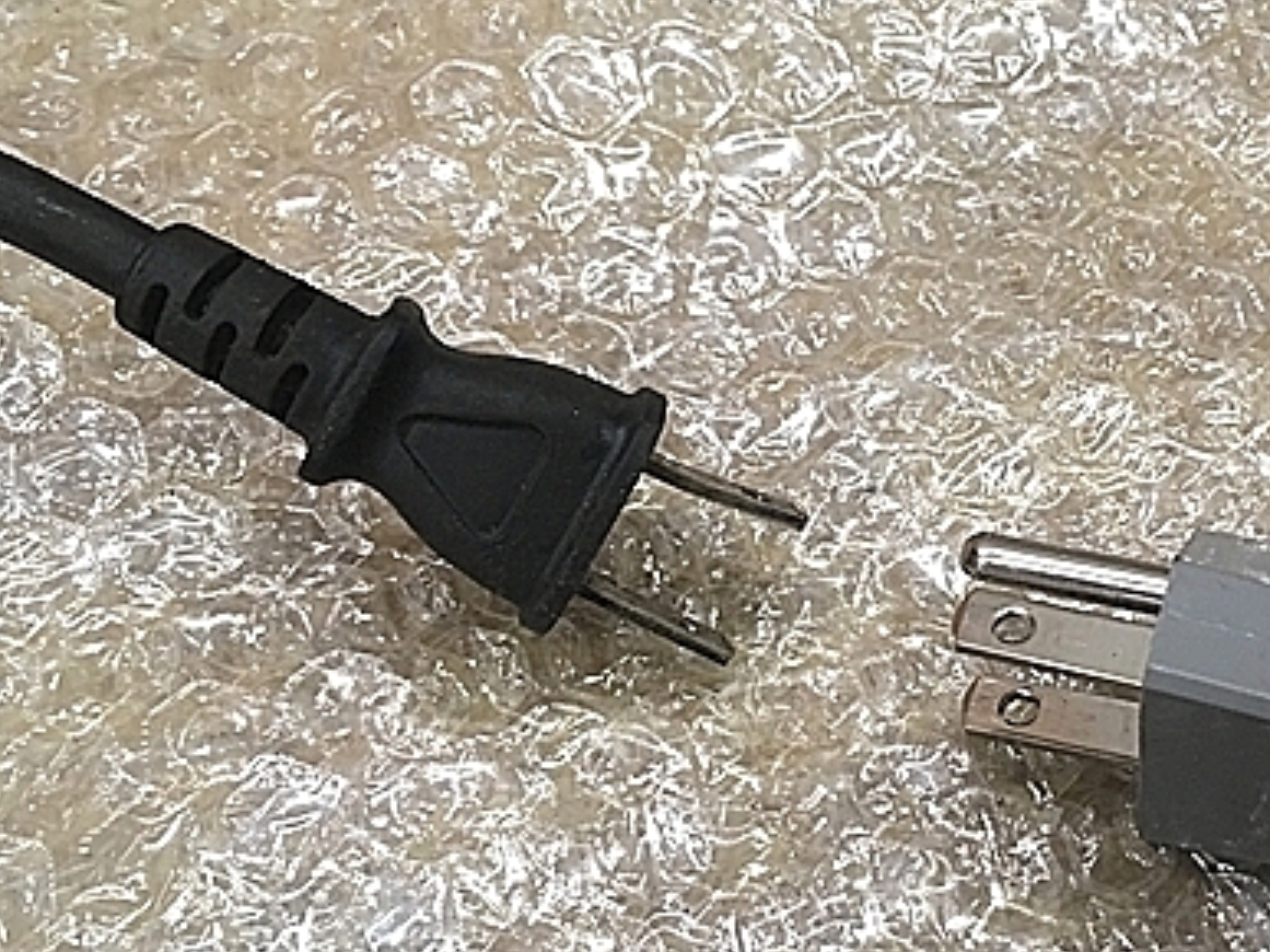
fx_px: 1760
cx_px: 866
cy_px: 463
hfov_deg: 39.1
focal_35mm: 48
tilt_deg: -59.5
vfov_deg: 30.2
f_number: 2.2
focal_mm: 4.15
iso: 100
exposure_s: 1/30
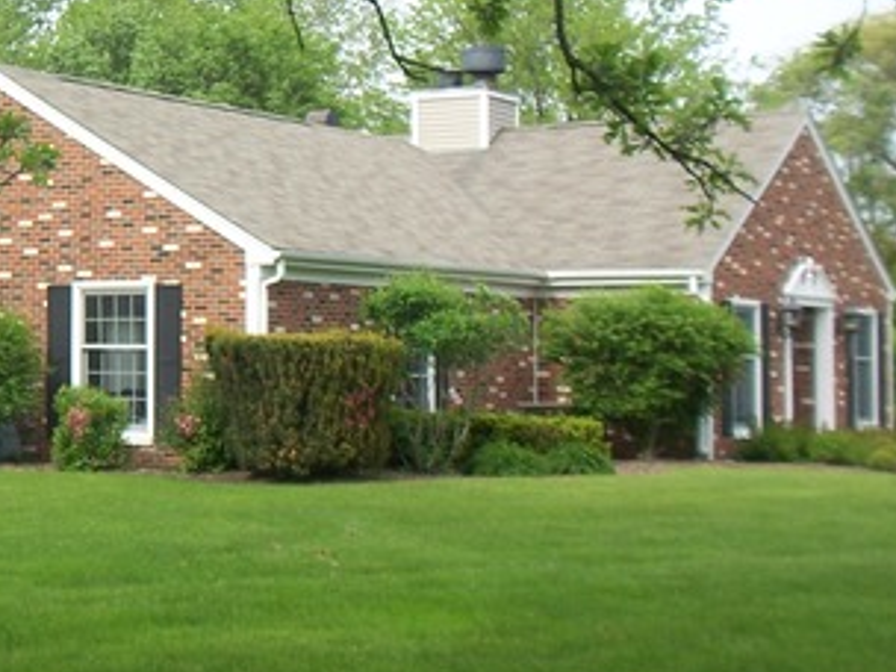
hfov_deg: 22.9
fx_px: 2122
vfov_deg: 18.0
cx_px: 15
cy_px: 239
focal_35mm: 82
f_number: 3.9
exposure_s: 1/160
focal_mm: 6.4
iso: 64
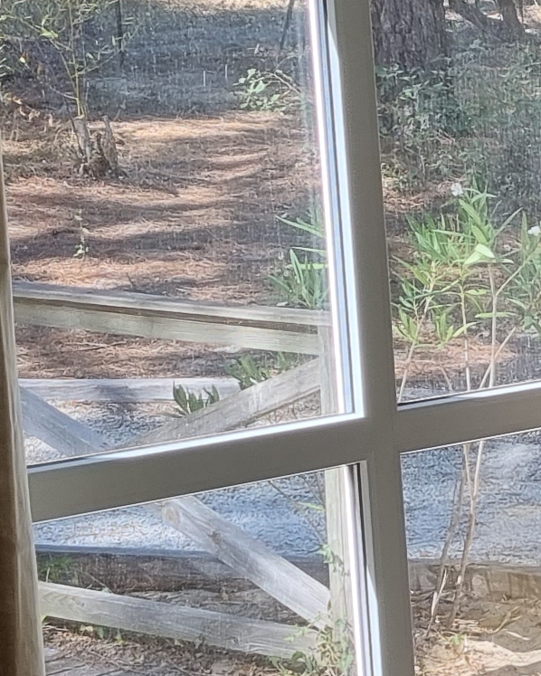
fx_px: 2741
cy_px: 526
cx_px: 1214
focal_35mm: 137
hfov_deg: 10.1
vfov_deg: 14.0
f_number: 1.8
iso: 50
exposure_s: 1/193
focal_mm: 5.4
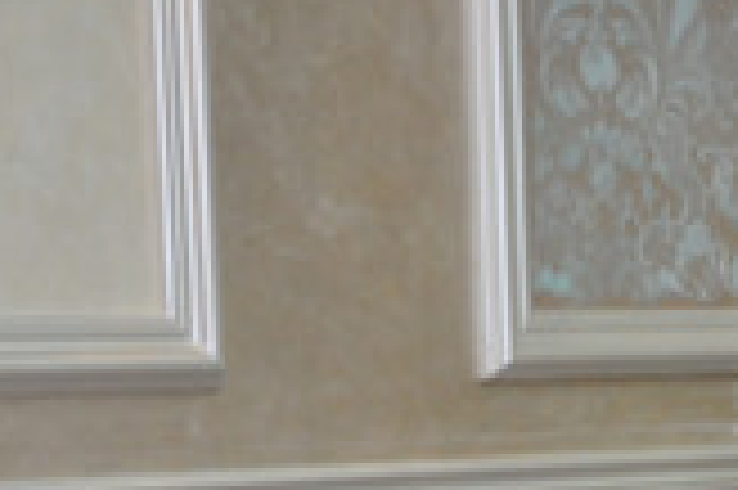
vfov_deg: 7.9
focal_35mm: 170
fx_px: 3481
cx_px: 878
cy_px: 784
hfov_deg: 11.9
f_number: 4
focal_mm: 29
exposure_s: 1/60
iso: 800
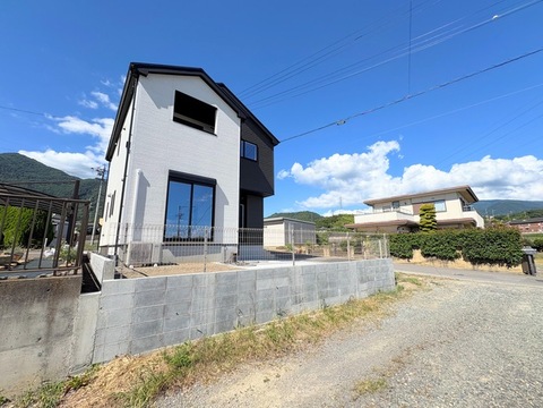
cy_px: 204
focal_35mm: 14
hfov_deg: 102.1
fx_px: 220
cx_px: 272
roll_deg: +1.1
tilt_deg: +11.1
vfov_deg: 85.7
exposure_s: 1/2874
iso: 50
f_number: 2.2
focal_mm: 2.22
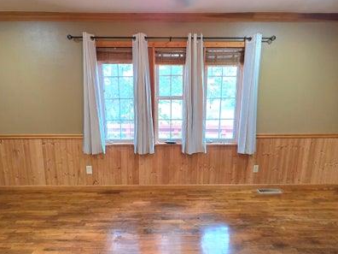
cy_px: 145
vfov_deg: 63.2
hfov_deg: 78.9
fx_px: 205
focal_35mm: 21
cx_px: 161
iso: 400
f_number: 1.9
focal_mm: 2.2
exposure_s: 1/60.2
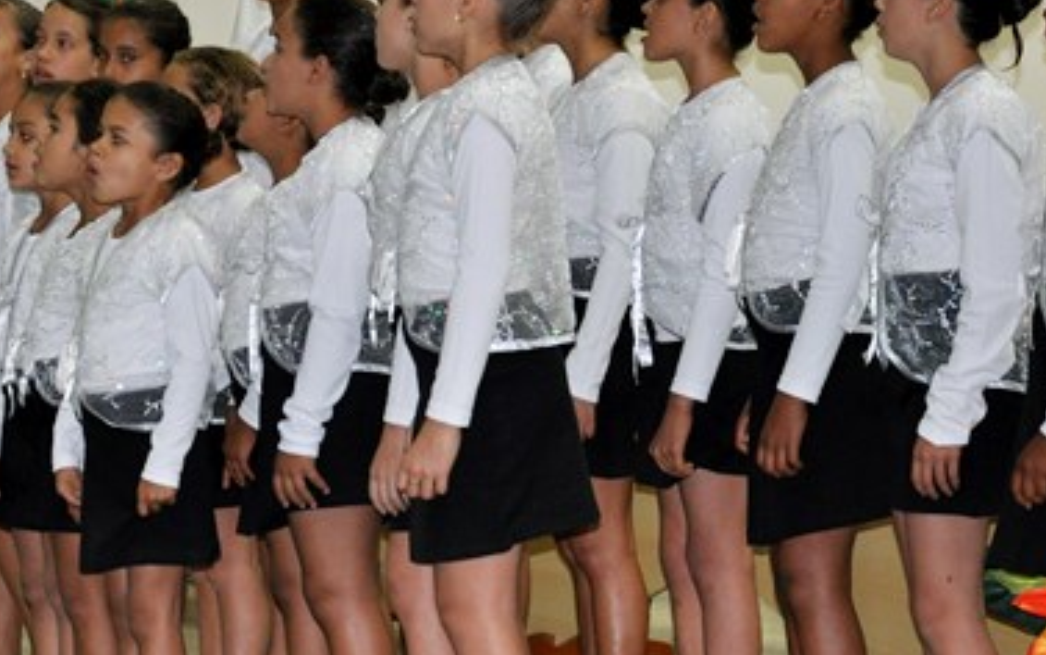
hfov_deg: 11.2
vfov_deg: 7.0
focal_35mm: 187
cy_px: 358
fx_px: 5333
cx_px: 338
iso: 800
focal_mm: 70
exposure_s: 1/60
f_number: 5.3
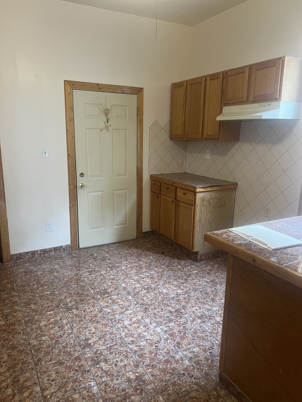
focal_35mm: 26
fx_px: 302
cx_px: 151
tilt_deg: -10.5
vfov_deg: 67.3
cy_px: 201
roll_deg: +0.2
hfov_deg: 53.1
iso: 160
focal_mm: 5.7
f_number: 1.5
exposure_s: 1/60
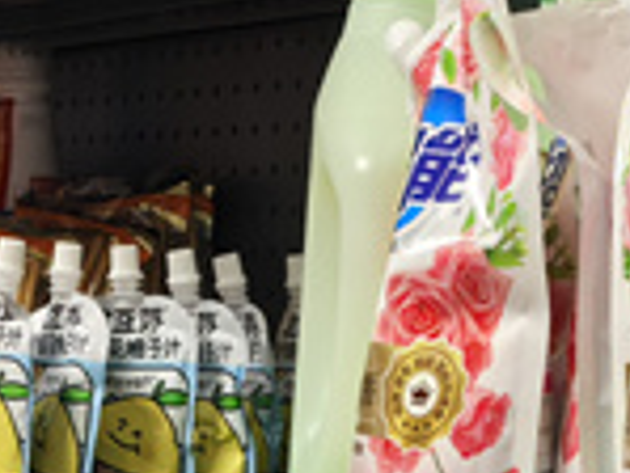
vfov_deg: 9.7
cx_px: 131
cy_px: 845
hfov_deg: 13.5
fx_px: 2641
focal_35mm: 145
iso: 160
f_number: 2
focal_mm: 5.75
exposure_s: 1/100
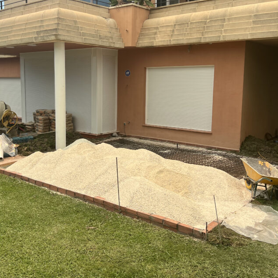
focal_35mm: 37
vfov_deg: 44.8
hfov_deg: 44.6
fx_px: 336
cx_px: 105
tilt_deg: -7.0
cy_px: 122
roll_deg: +0.1
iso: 50
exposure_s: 1/3257
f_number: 1.5
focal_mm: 5.7
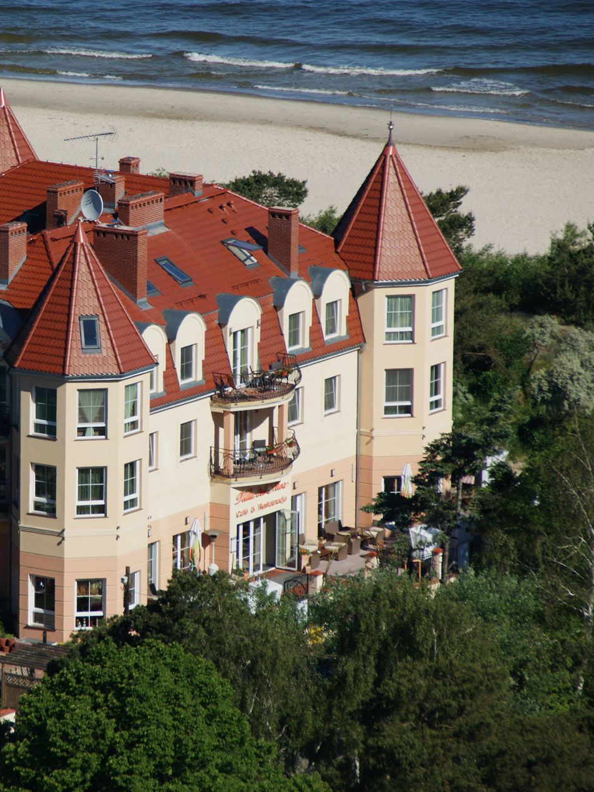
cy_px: 396
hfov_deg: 3.8
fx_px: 8949
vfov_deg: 5.1
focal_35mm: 391
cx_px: 81
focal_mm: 180
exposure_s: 1/400
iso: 200
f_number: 6.3
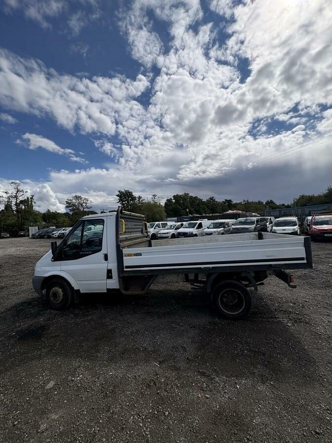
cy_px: 222
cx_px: 166
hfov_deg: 85.7
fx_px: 179
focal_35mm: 14
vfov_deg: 102.1
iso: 50
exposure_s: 1/4630
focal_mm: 2.22
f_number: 2.2
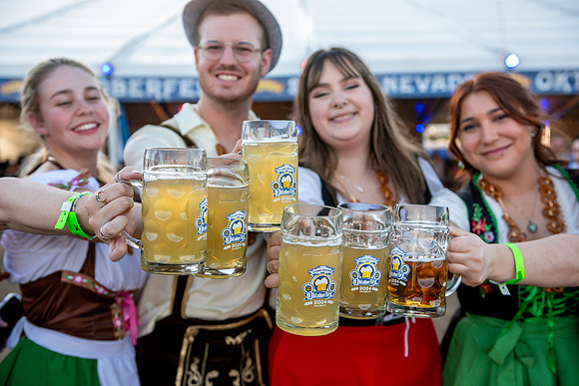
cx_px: 290
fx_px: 724
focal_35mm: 45
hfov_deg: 43.6
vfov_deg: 29.9
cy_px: 193
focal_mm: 45
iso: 640
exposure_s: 1/1000
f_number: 4
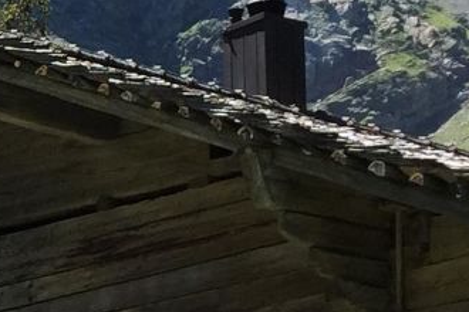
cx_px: -497
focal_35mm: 187
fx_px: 2436
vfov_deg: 7.3
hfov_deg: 10.1
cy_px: 156
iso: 32
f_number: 2.2
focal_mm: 4.15
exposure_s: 1/964
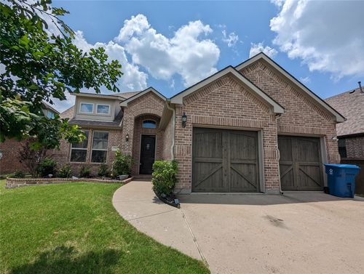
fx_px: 169
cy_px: 137
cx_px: 182
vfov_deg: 78.3
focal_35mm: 16
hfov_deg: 94.4
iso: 50
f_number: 2.2
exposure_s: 1/4149
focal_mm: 2.35
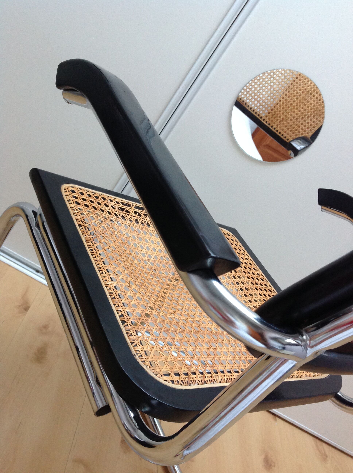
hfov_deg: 40.6
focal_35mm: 35
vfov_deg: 52.7
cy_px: 236
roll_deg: -36.8
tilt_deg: -24.1
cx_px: 176
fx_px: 477
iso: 160
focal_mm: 4.28
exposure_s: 1/15
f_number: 2.4
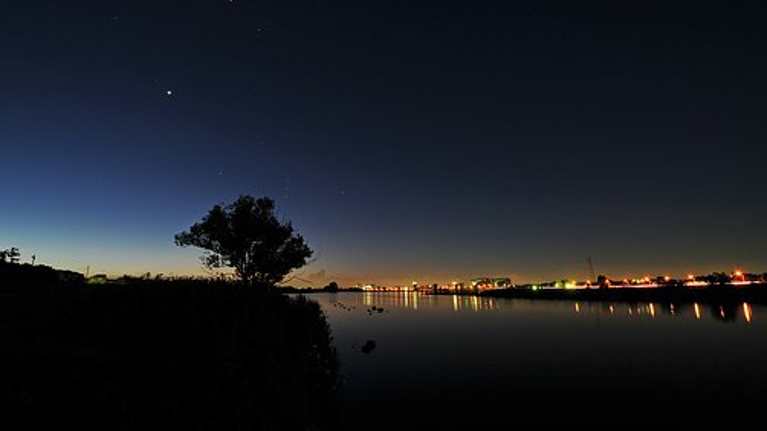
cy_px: 202
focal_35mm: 16
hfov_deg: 99.4
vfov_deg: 67.0
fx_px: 325
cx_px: 377
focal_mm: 10
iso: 200
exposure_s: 20
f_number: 8
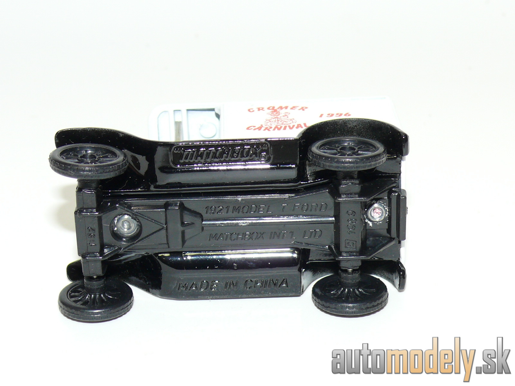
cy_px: 193
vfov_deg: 15.6
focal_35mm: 95
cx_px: 258
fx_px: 1413
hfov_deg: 20.7
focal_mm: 13
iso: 100
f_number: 4
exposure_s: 1/30
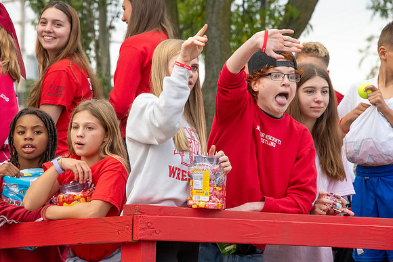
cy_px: 131
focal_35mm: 250
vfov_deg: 5.5
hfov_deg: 8.2
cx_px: 196
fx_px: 2730
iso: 3200
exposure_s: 1/500
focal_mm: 250
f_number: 11
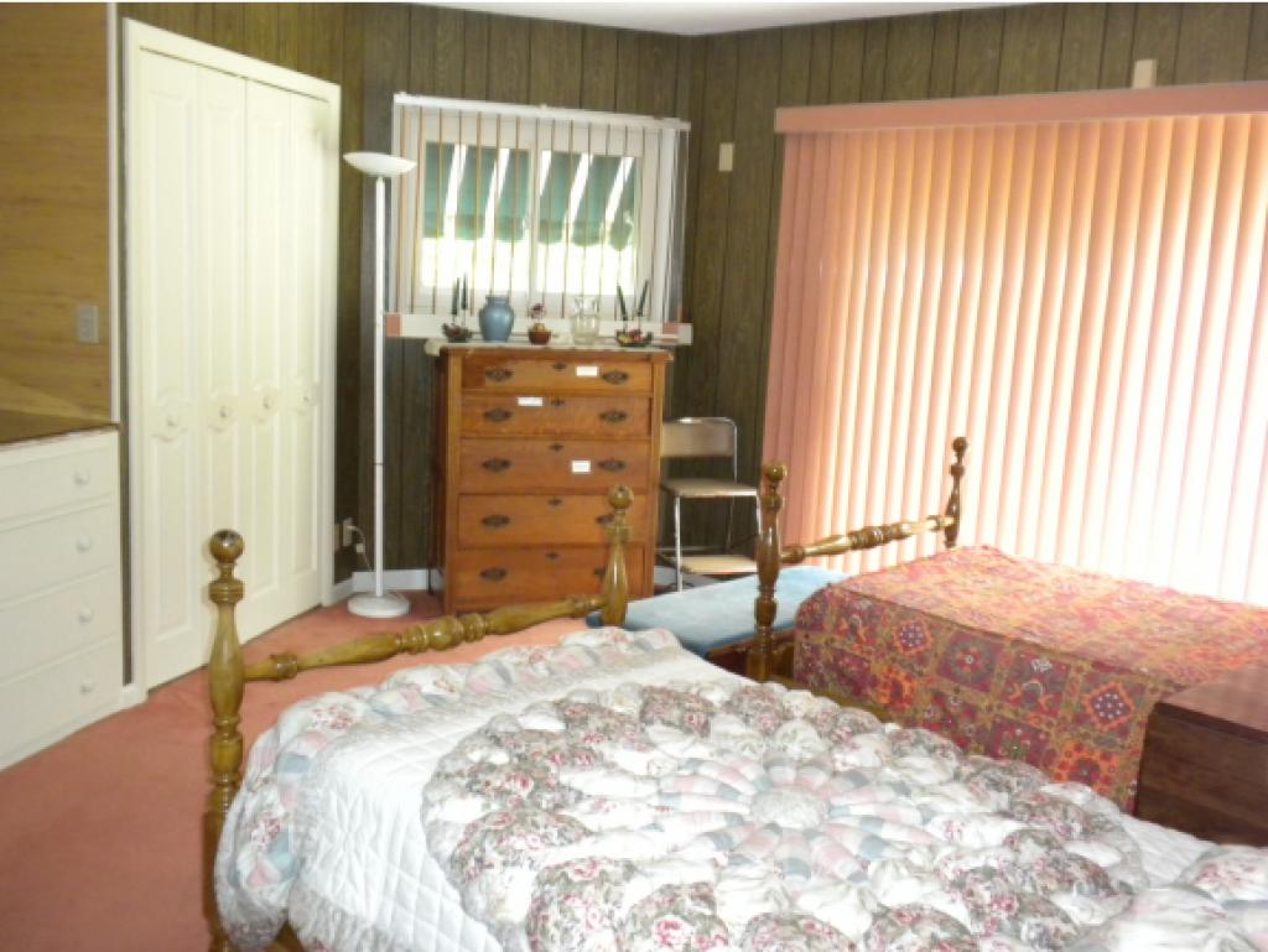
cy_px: 476
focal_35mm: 37
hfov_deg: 50.1
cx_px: 634
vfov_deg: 38.7
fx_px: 1356
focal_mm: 6.6
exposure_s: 1/31.2
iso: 400
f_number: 3.5
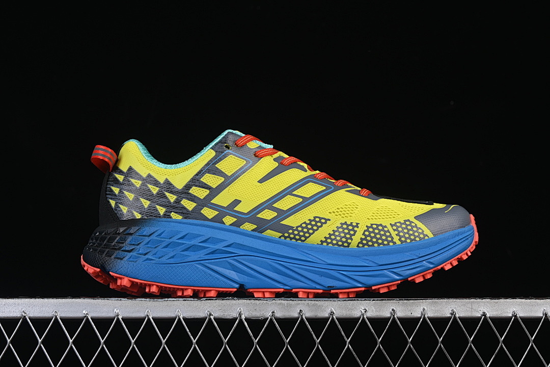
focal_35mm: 75
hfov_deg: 27.0
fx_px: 1146
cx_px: 275
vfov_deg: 18.2
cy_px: 184
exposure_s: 1/80
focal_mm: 50
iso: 160
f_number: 8
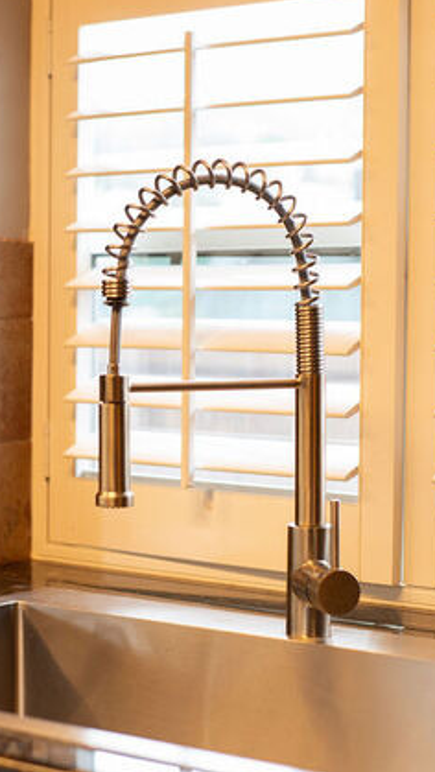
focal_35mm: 80
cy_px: 383
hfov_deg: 15.1
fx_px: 1639
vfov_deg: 26.5
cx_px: 151
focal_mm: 50
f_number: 2.8
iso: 1250
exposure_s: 1/125
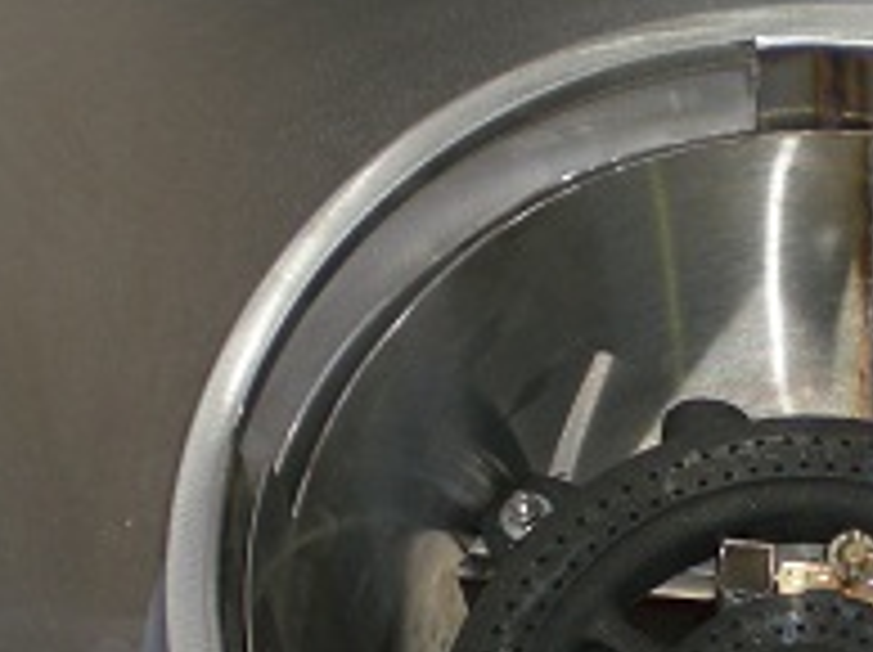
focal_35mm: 98
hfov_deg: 19.8
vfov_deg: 14.9
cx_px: 752
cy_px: 605
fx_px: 2468
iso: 50
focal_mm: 6.3
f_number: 3.1
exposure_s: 1/30
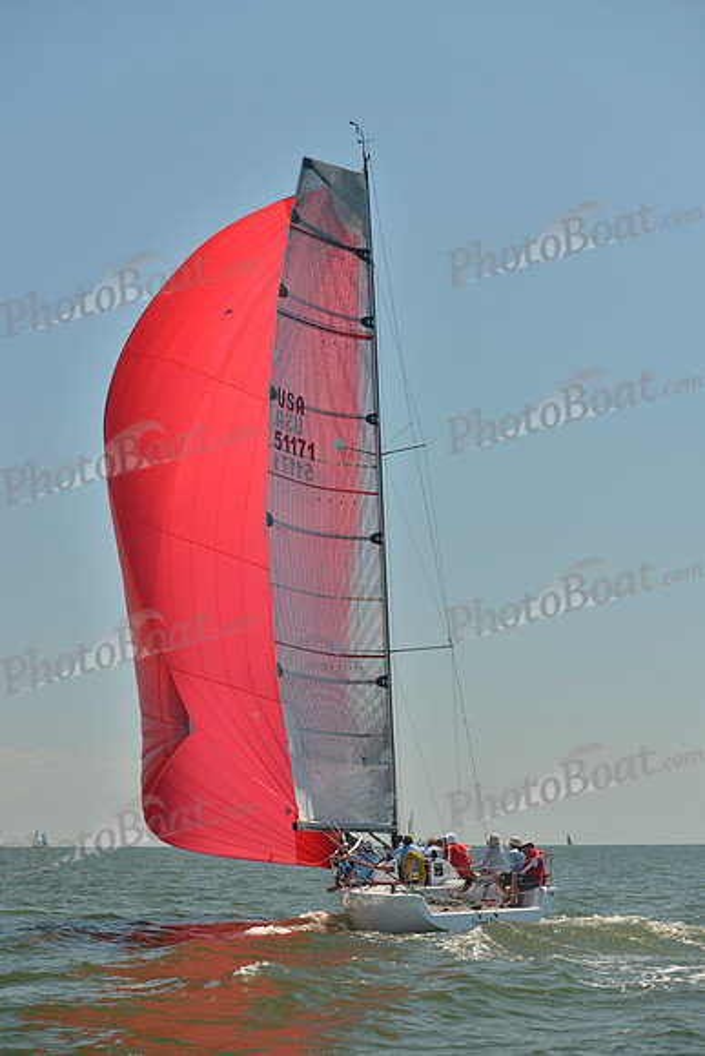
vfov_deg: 28.8
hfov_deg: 19.5
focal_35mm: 70
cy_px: 528
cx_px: 352
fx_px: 2055
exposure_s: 1/800
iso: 200
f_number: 6.3
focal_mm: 70
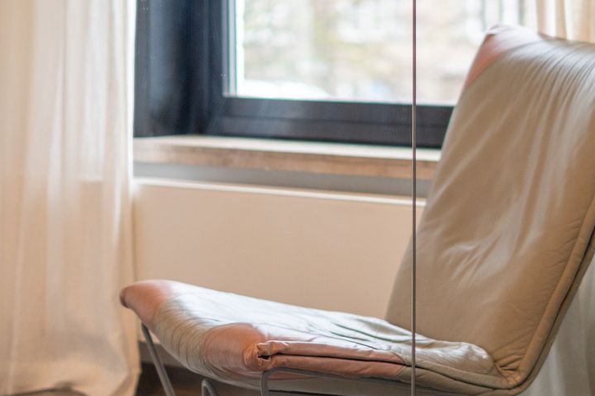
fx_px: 2280
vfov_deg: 9.9
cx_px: 403
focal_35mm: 138
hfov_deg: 14.8
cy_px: 62
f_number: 1.8
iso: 250
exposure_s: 1/640
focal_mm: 50
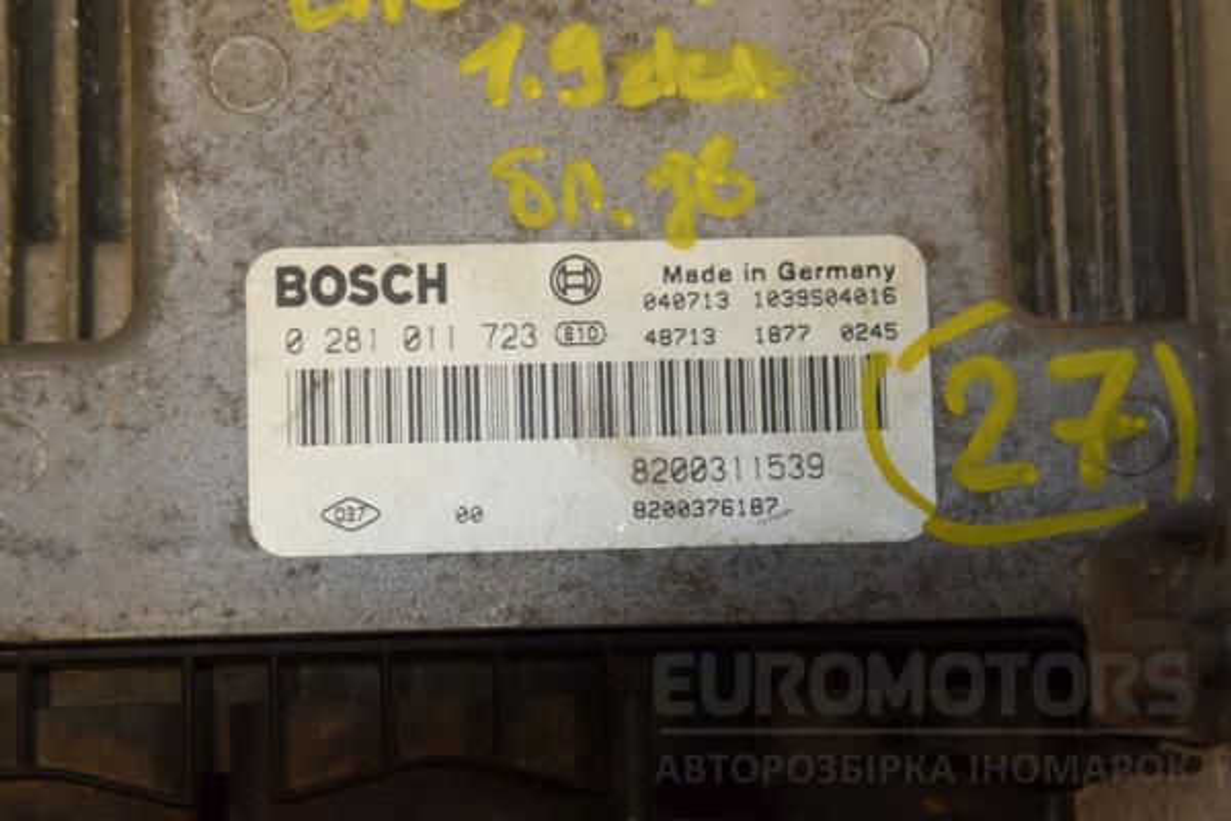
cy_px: 410
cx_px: 616
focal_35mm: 128
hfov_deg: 16.1
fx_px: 4359
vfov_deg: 10.8
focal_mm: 85
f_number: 8
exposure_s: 1/200
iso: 800
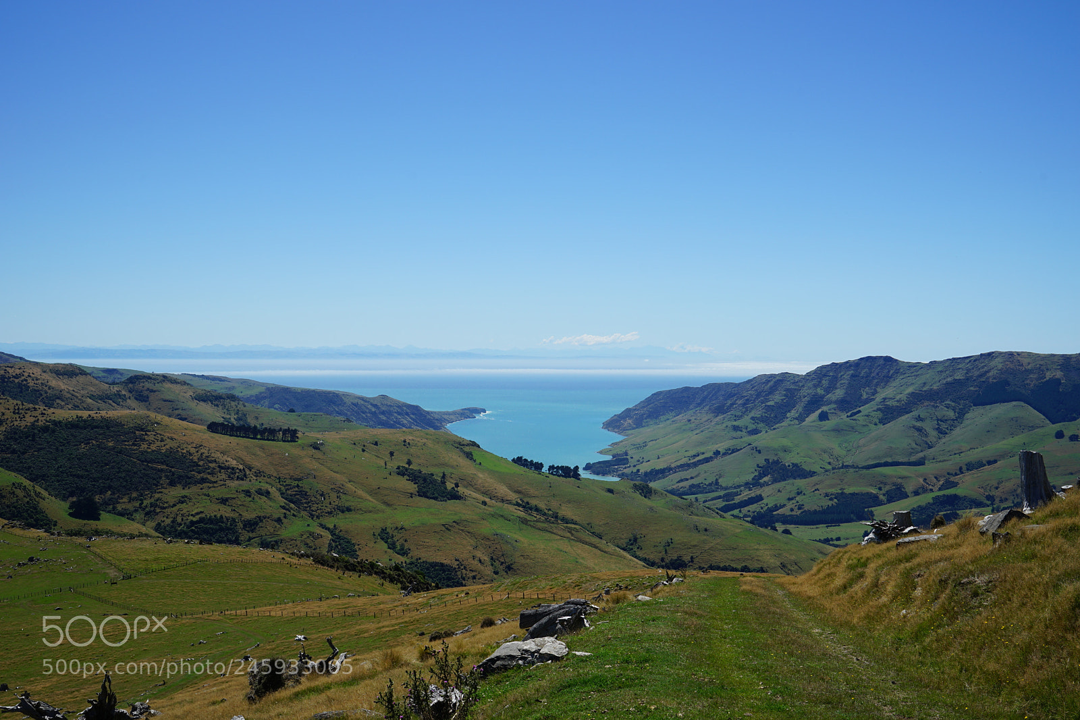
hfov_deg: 45.4
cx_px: 540
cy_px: 360
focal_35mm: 43
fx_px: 1290
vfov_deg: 31.2
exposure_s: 1/250
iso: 100
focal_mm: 43
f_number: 11
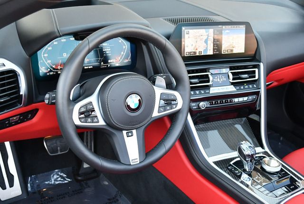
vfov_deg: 28.1
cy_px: 102
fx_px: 406
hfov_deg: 41.1
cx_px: 152
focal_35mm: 48
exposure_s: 1/200
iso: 800
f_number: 4
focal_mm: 24
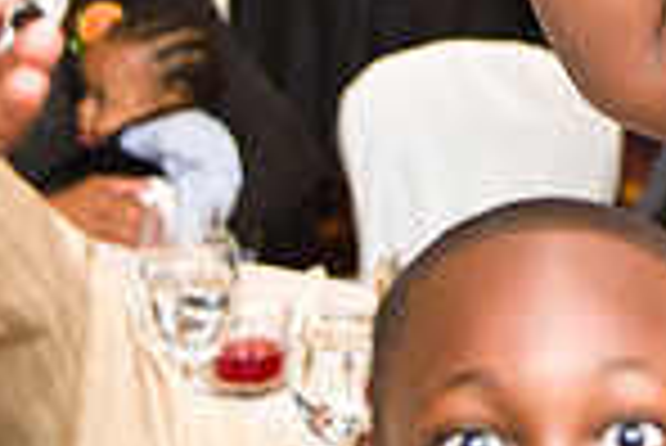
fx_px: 2315
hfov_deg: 15.8
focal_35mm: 125
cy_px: -365
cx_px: 778
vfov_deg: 10.3
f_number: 2.8
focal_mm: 32
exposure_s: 1/50
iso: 1600
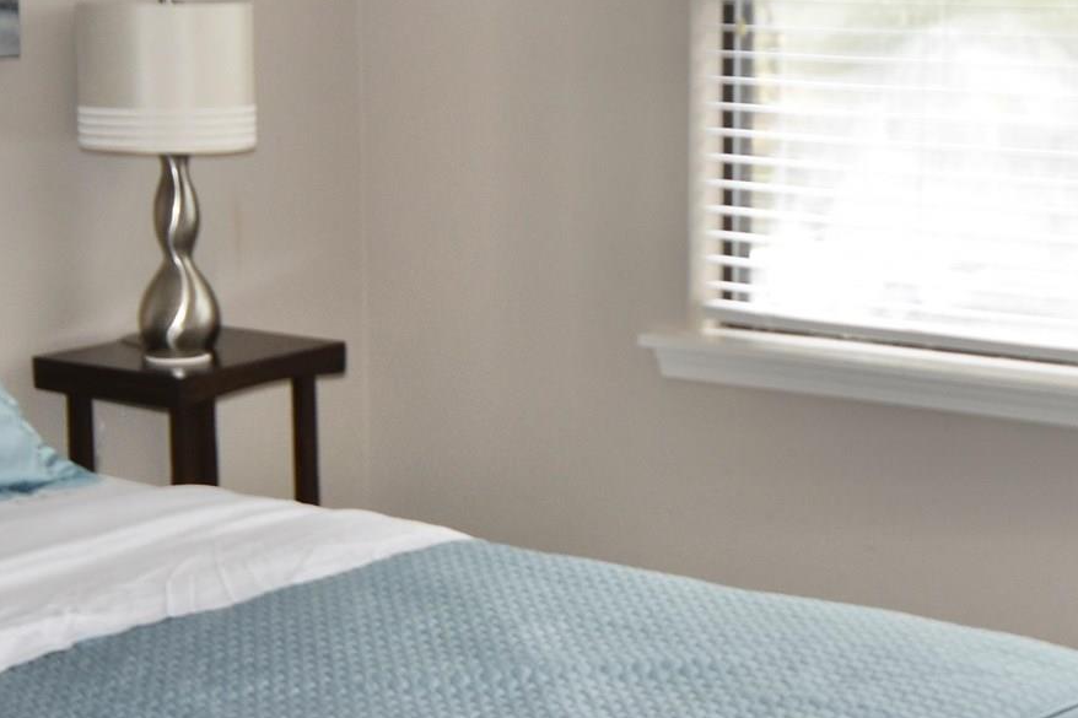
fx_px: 2358
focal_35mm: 79
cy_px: 191
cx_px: 529
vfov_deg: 17.2
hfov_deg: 25.8
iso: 400
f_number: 5
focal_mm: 15
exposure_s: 1/100
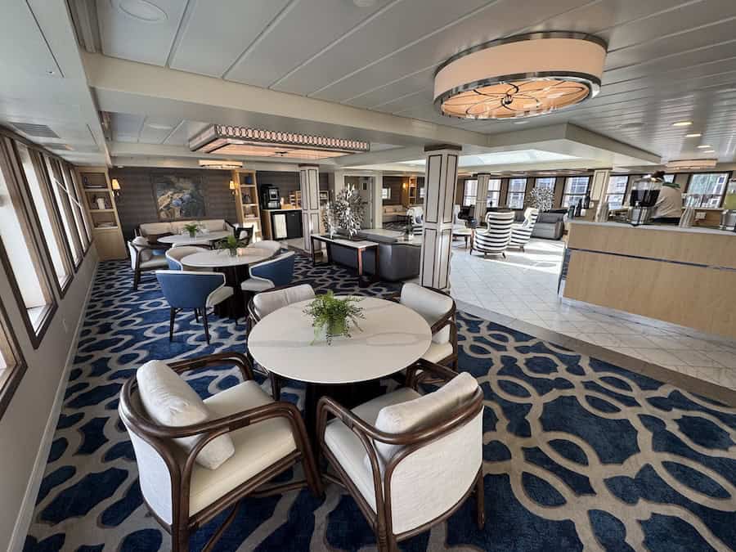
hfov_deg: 102.1
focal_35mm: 14
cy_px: 276
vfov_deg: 85.7
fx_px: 298
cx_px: 368
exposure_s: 1/99
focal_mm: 2.2
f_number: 2.2
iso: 40
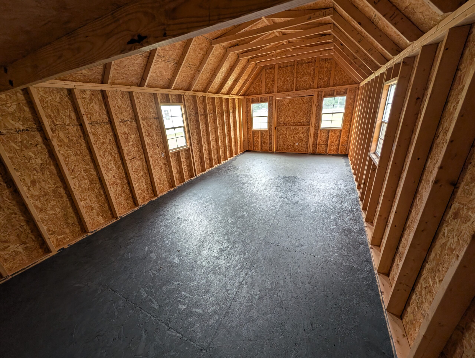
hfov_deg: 110.5
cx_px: 238
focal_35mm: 12
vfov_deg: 94.6
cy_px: 179
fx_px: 165
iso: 70
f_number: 1.95
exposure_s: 1/96.1
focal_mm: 2.23
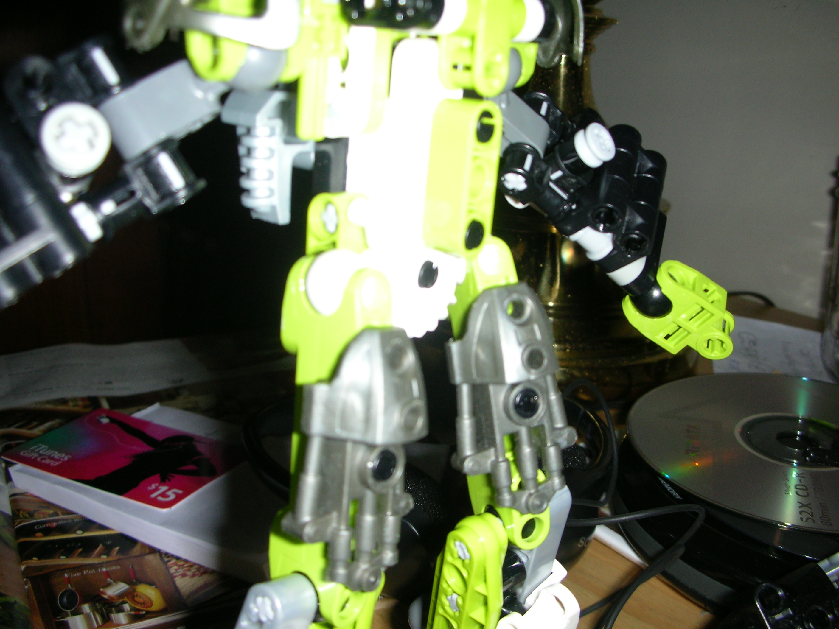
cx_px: 420
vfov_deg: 40.7
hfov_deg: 52.6
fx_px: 848
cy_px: 314
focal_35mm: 35
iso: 50
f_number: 3
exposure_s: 1/60.1
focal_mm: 5.8
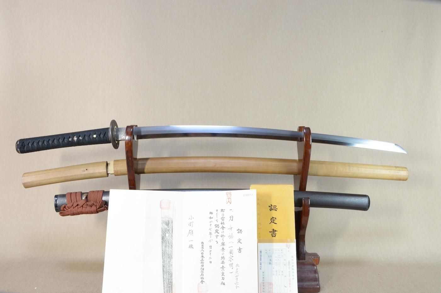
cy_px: 146
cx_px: 220
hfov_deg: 67.4
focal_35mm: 27
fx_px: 330
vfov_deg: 47.9
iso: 400
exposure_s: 1/2
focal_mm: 18
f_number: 11
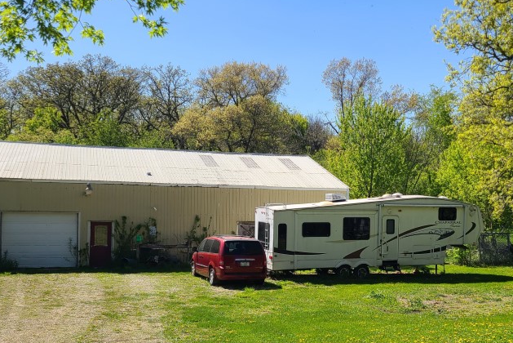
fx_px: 627
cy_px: 226
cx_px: 307
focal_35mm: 44
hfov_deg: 44.3
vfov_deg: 30.3
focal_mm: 5.4
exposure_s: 1/1884
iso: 40
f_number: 1.8
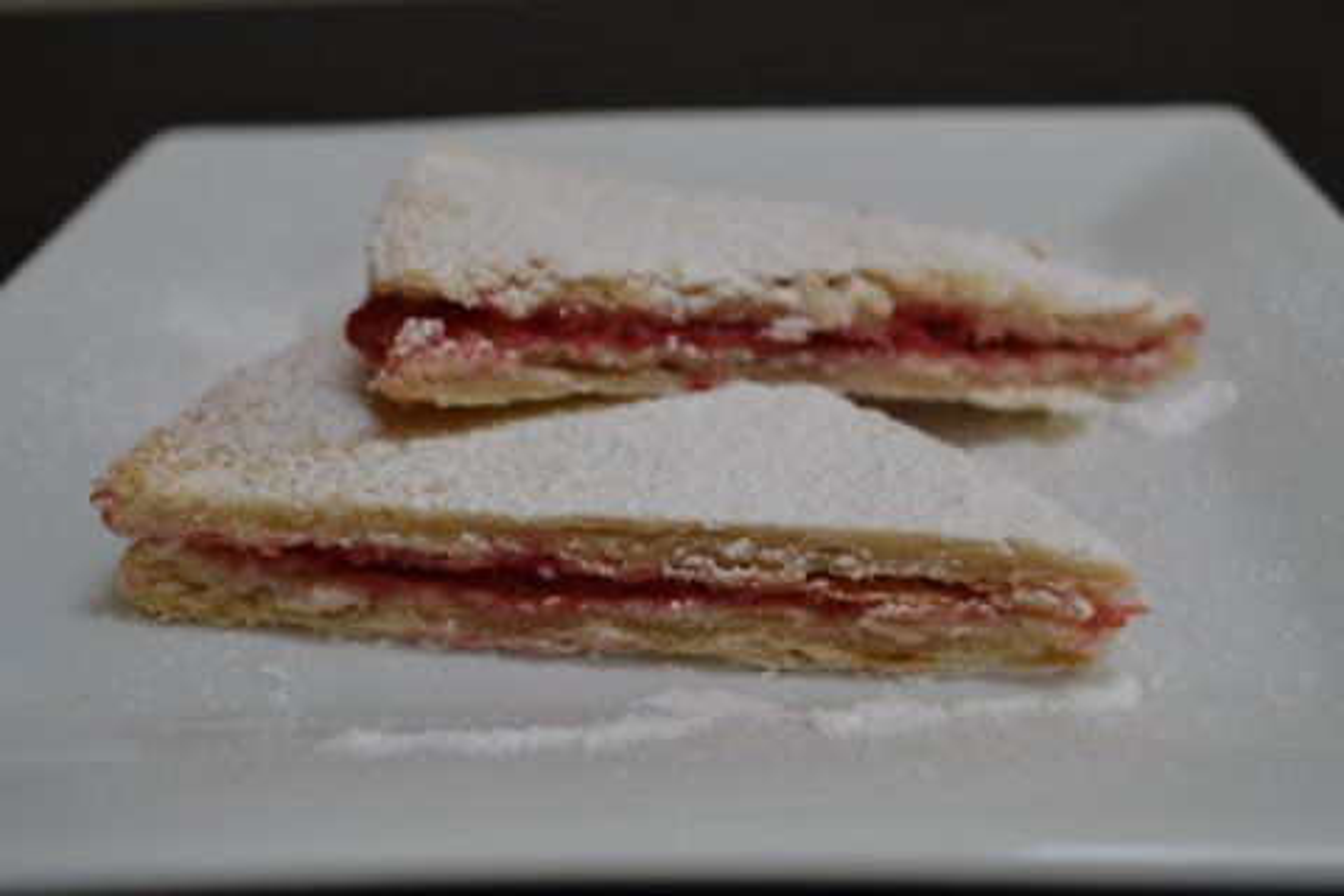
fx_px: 1568
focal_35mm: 42
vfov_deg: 31.9
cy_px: 448
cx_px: 672
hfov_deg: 46.4
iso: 400
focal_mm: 28
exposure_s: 1/60
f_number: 5
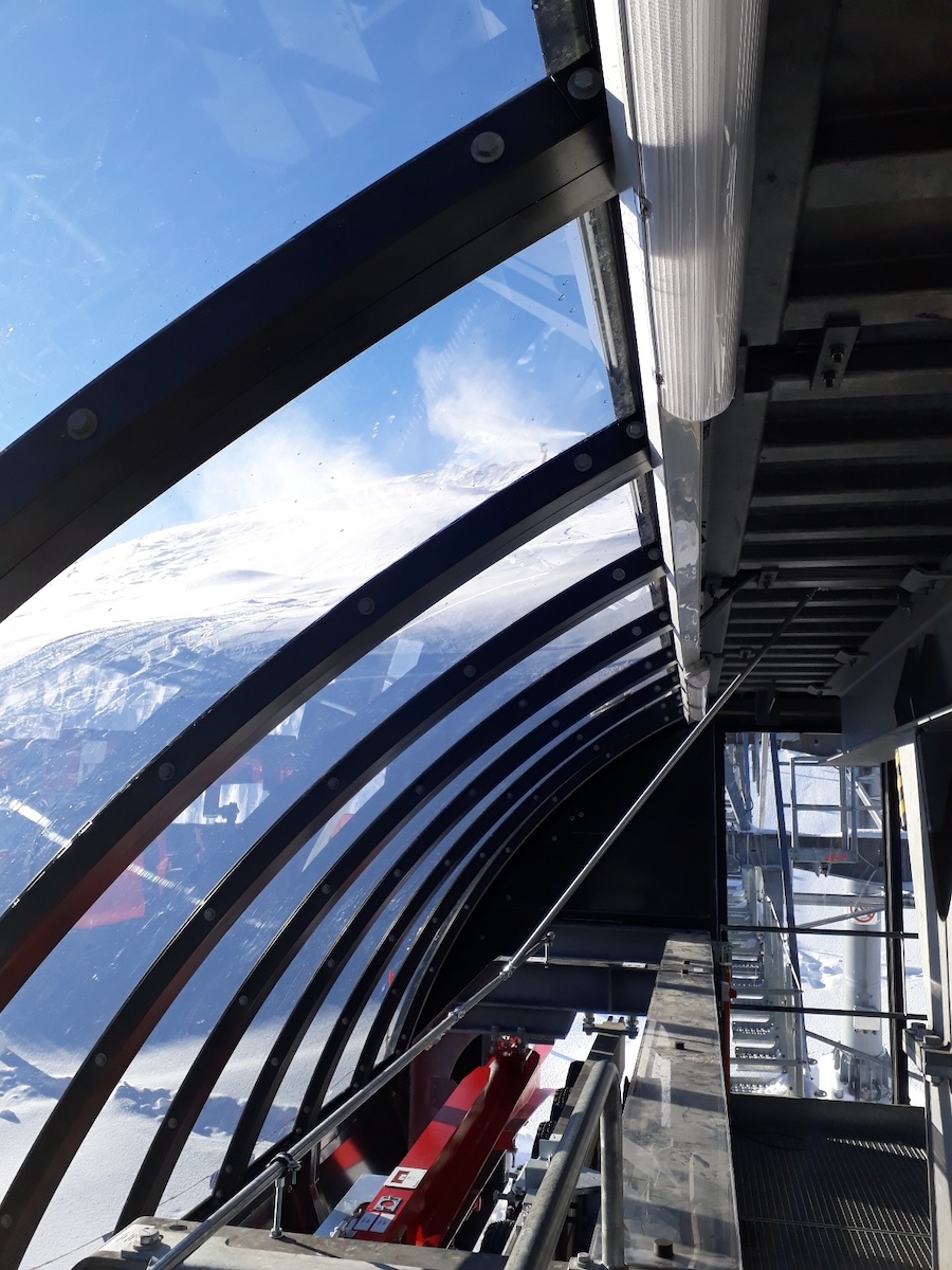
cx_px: 476
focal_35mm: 27
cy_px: 635
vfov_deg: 65.3
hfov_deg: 51.4
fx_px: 990
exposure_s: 1/583
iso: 40
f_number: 1.9
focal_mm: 3.6
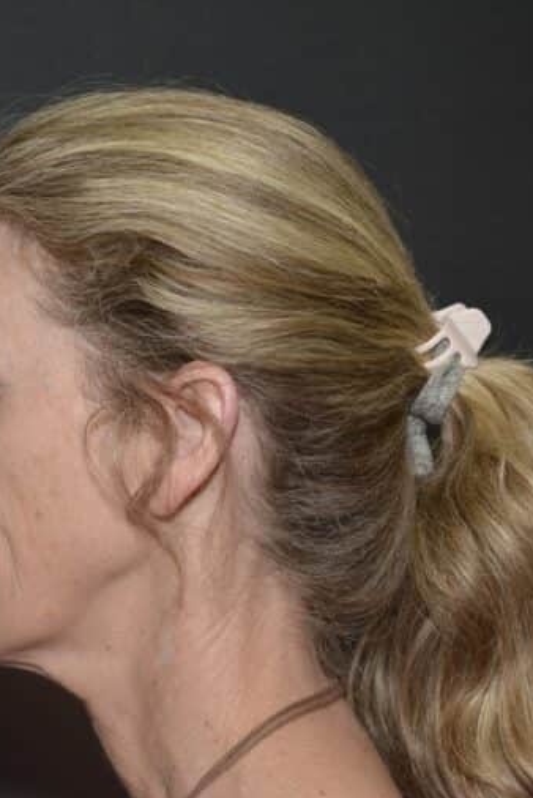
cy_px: 399
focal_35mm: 91
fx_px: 2018
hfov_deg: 14.9
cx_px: 87
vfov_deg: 22.4
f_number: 8
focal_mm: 40
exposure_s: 1/125
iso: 200
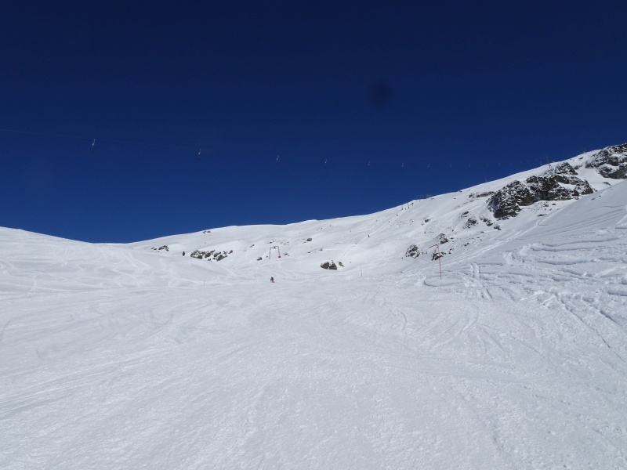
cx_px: 314
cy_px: 235
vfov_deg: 56.8
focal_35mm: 24
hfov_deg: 71.6
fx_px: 435
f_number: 5
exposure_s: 1/2000
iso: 80
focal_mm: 4.1
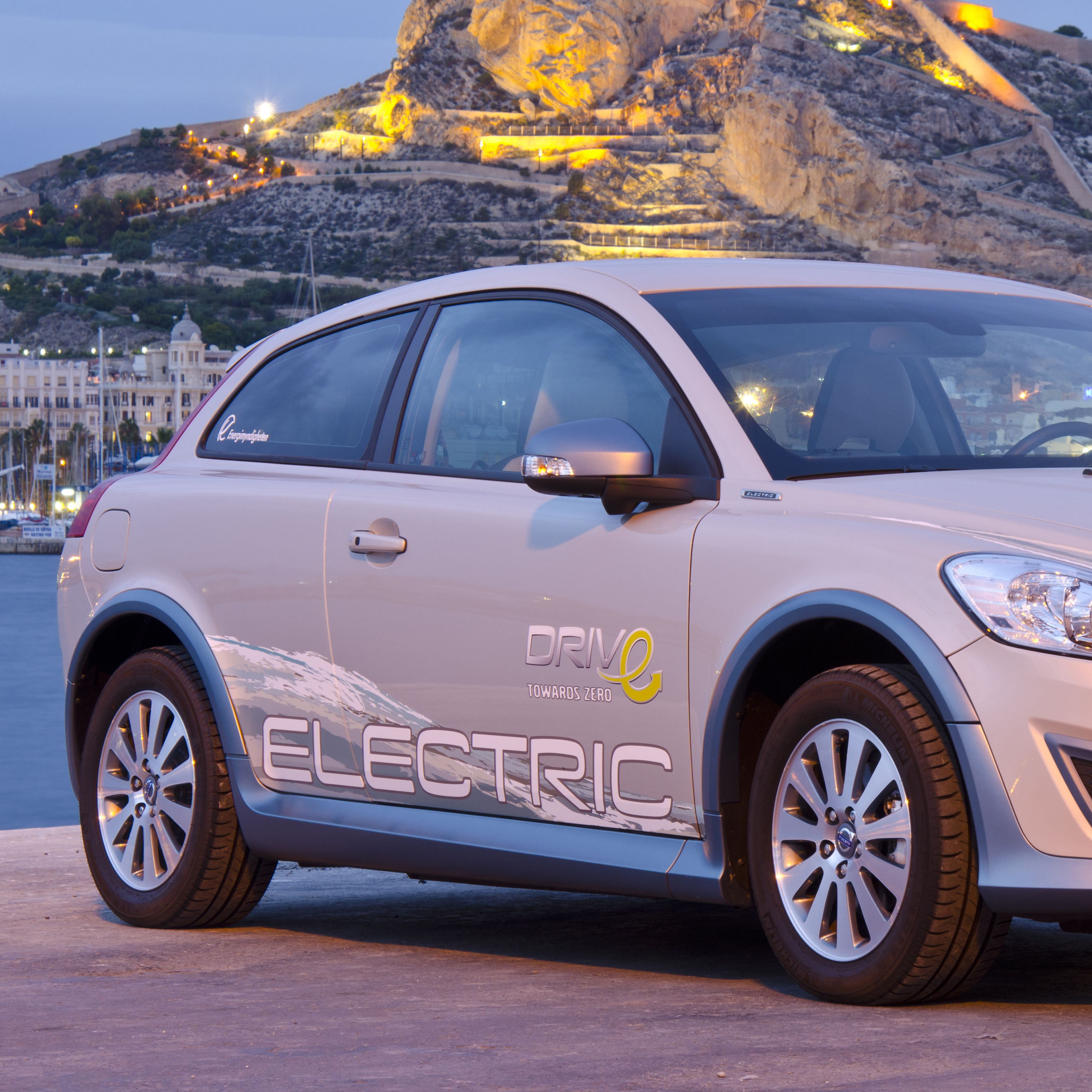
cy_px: 436
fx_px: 5282
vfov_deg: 11.8
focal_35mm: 148
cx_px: 894
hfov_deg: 11.8
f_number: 11
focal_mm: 62
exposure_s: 8
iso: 100
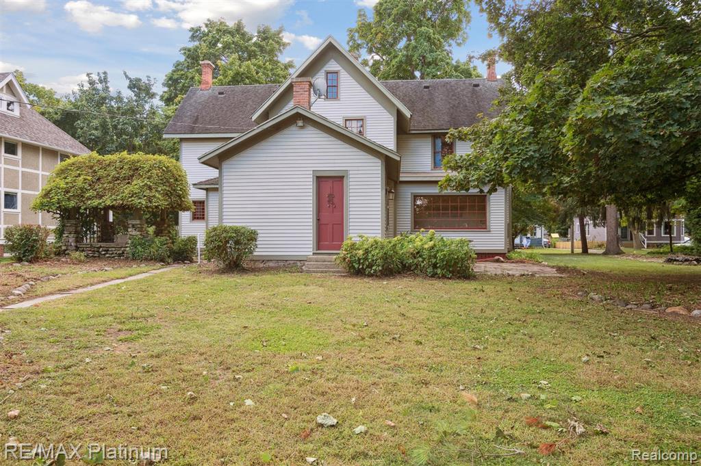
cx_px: 350
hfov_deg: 71.6
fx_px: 486
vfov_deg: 51.2
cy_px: 233
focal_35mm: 25
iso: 400
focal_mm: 25
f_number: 9
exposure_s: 1/60
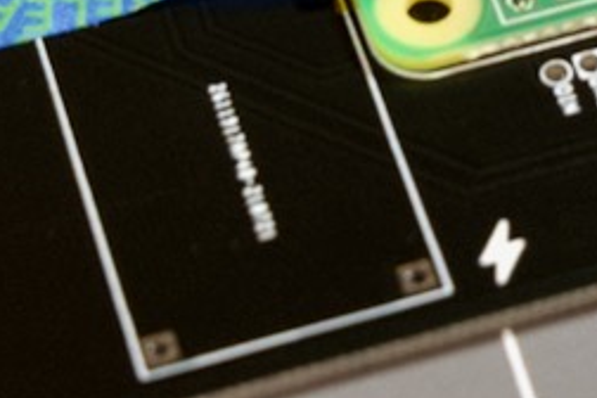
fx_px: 4152
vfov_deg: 5.4
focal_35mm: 250
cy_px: -197
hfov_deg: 8.2
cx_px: 670
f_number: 6.3
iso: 400
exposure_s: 1/60
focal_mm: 35
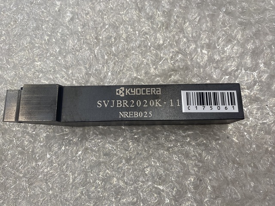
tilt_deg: -75.3
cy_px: 103
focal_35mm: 25
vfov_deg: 54.9
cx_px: 138
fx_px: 199
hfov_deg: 69.4
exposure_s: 1/121
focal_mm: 4.25
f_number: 1.8
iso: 100
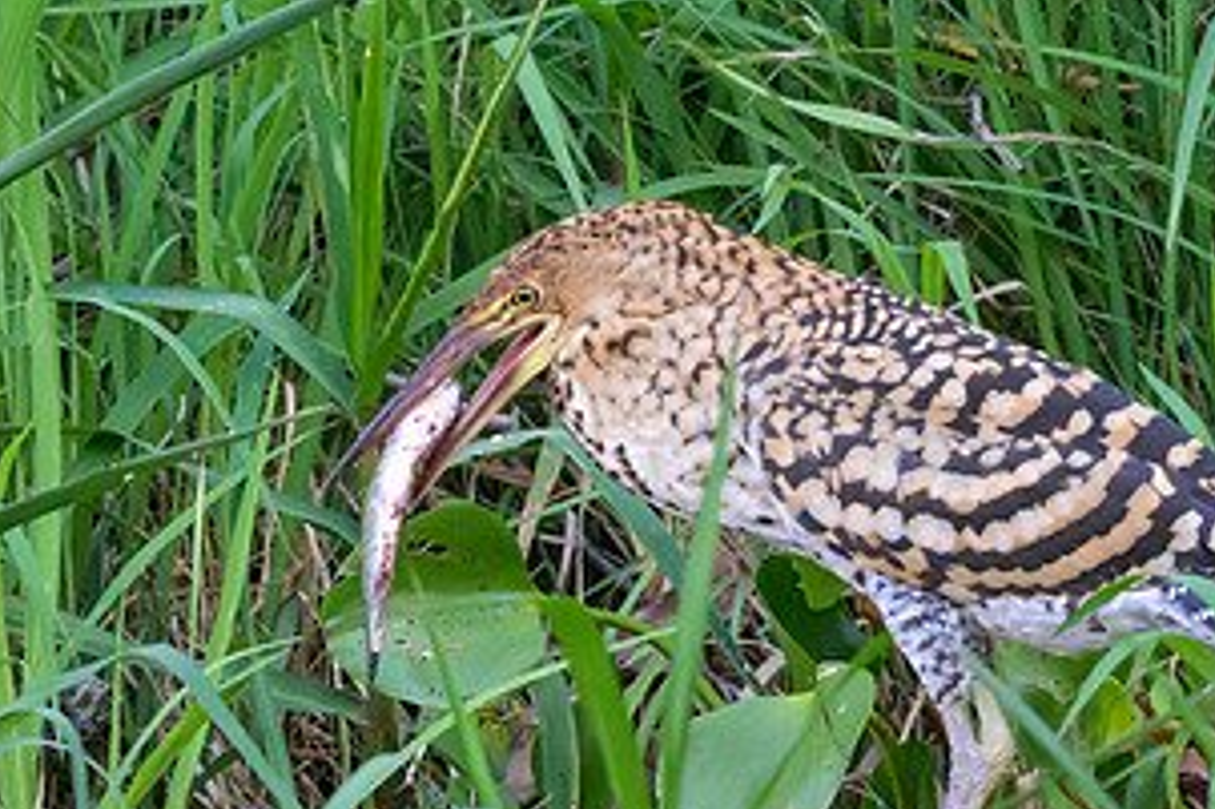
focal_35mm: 1238
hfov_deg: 1.7
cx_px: 719
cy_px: 640
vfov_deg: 1.1
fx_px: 41758
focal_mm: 400
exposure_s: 1/1250
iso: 5600
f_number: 7.1
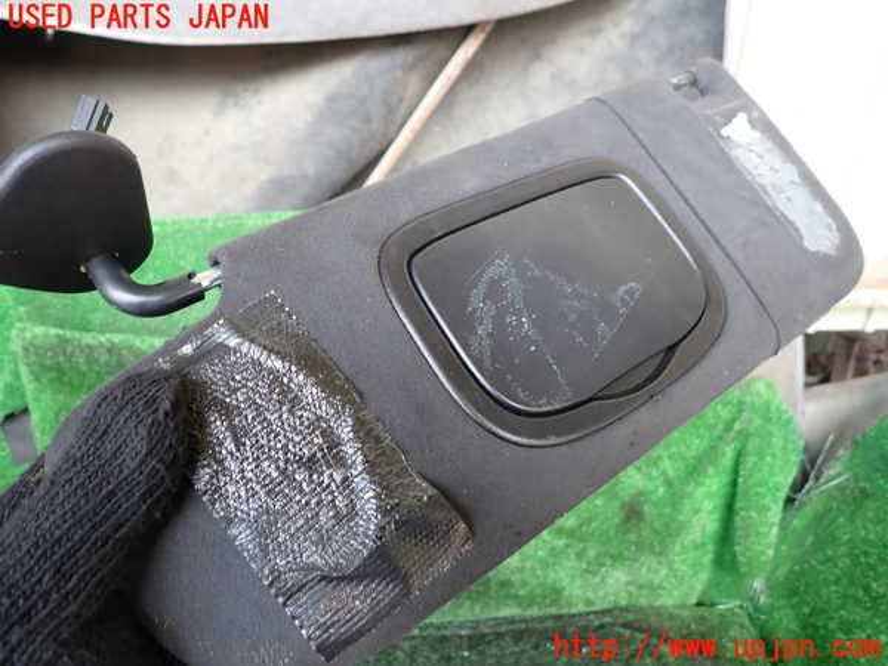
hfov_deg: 69.4
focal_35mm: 25
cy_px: 333
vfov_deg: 54.9
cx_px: 444
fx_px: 641
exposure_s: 1/60
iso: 100
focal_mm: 4.5
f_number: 2
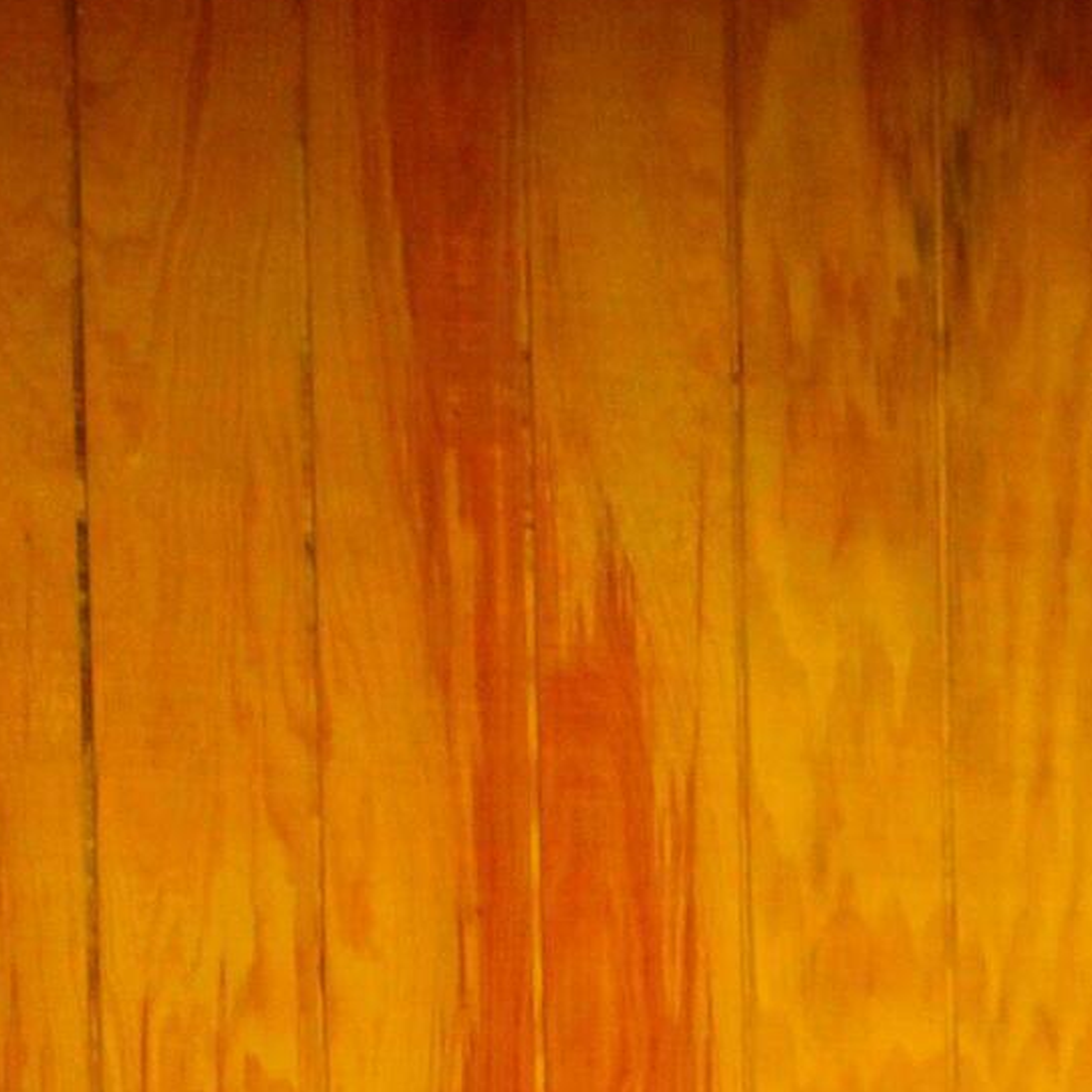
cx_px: 1872
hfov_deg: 11.6
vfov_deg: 11.7
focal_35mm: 141
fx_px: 5032
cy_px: 1759
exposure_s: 1/125
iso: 1100
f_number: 3.8
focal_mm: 20
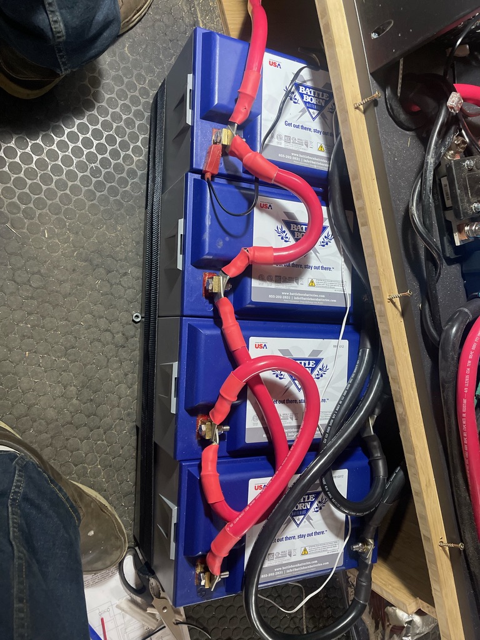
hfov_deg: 53.1
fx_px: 481
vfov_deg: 67.3
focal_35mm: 26
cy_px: 320
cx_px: 240
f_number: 1.6
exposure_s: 1/60
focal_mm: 5.1
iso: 500
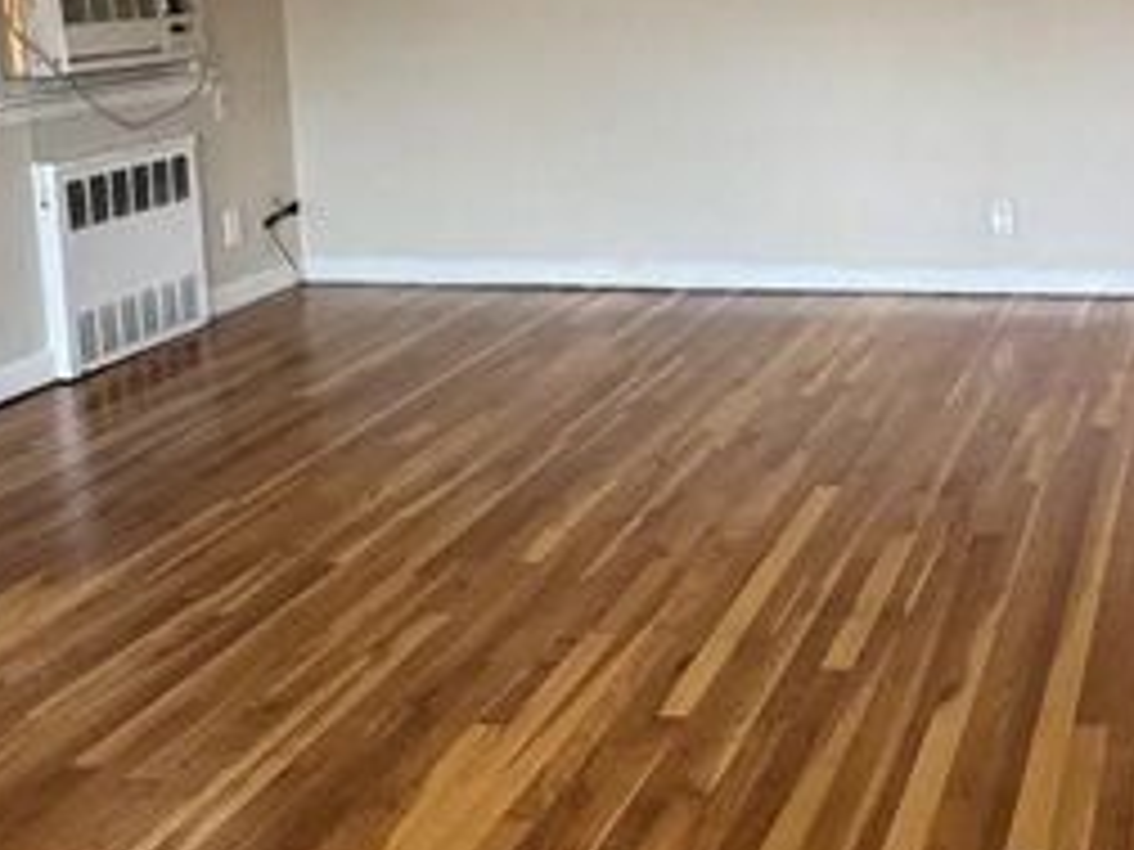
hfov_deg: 32.4
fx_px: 1867
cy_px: 234
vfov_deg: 25.4
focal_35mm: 57
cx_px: 976
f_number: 2.2
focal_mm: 2.22
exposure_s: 1/60
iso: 200
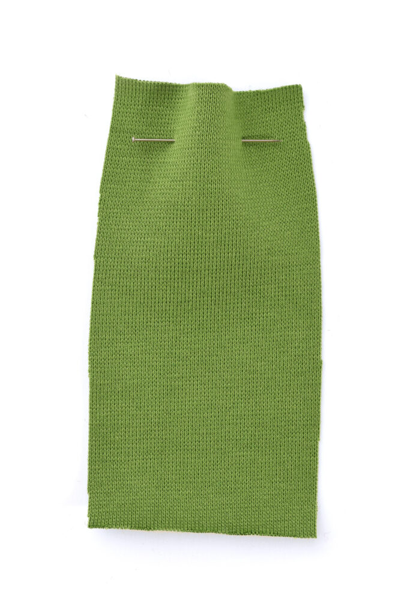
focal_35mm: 75
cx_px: 205
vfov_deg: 27.0
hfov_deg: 18.2
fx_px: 1281
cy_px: 308
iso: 100
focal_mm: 50
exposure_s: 1/15
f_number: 8
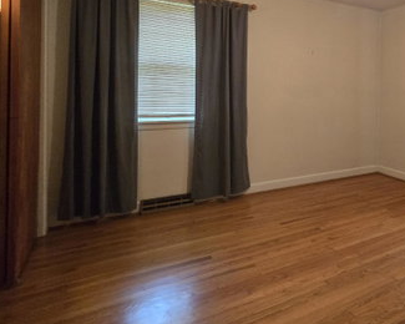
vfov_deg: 54.5
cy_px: 87
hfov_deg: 58.5
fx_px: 300
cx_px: 362
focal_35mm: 25
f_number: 2.2
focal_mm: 2.2
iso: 800
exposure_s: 1/60
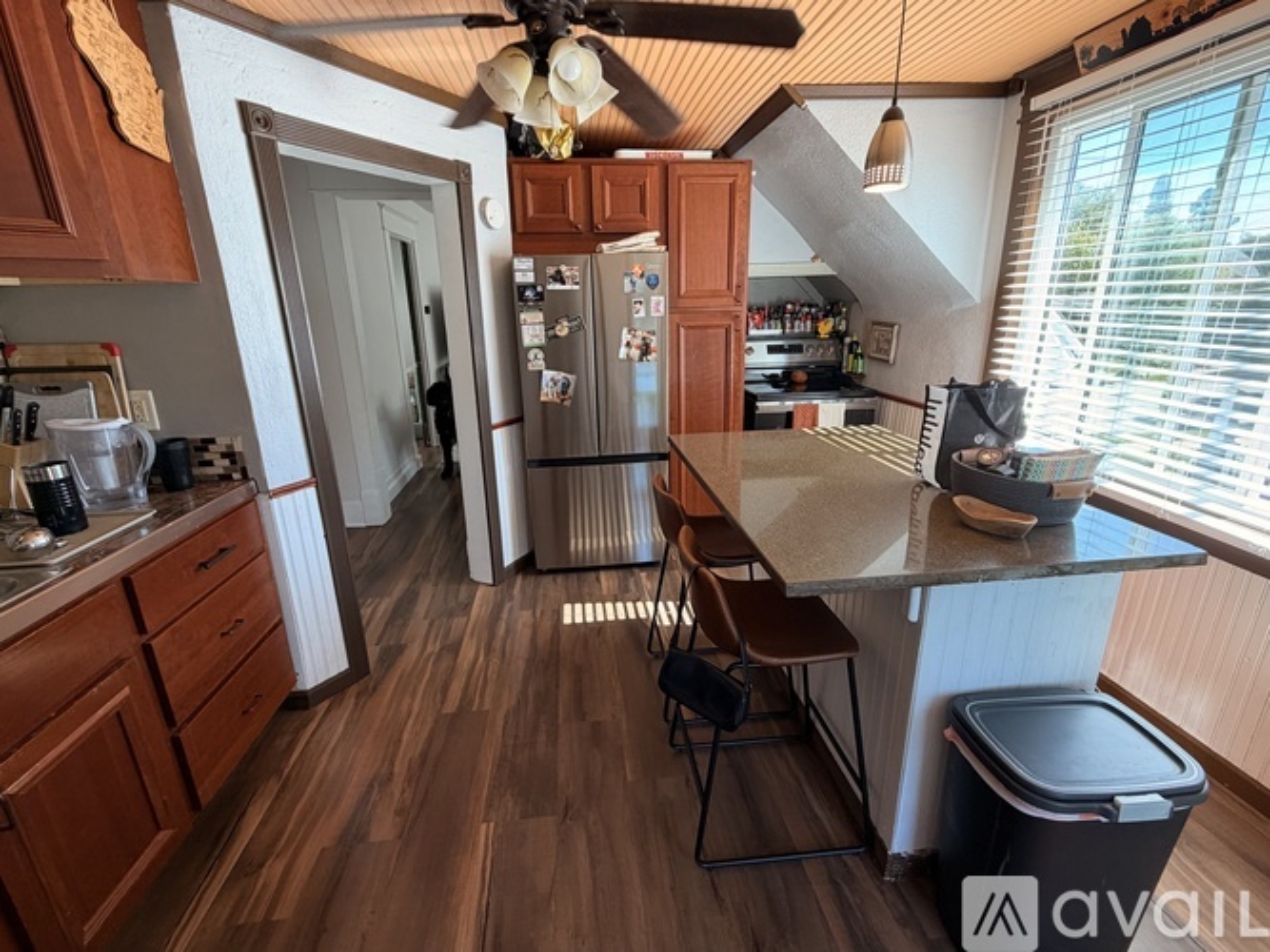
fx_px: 514
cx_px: 635
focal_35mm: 14
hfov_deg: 102.1
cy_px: 476
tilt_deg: -16.4
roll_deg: +4.0
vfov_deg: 85.7
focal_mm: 2.22
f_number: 2.2
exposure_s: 1/120
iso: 160
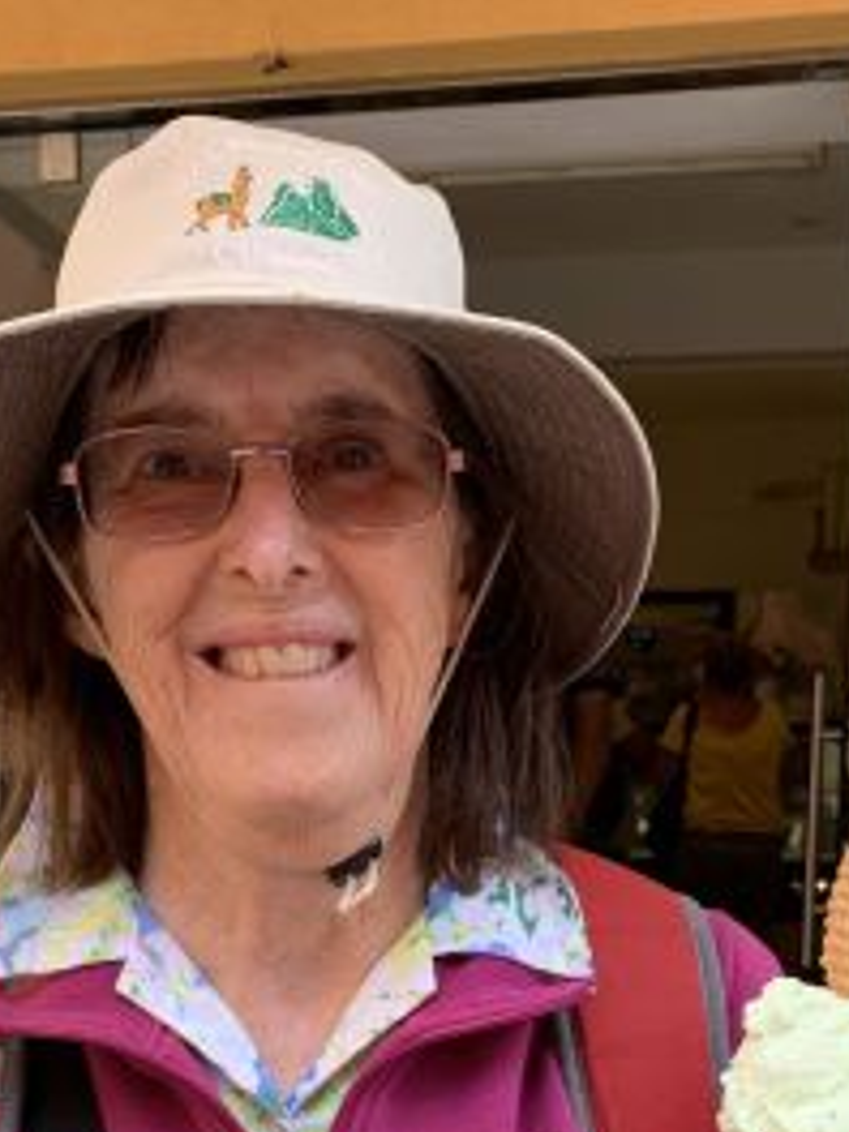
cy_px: 973
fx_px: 1929
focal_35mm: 59
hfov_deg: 24.8
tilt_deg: -6.2
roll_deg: -0.8
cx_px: 360
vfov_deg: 31.5
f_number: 1.8
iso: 50
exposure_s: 1/121
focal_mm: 4.25
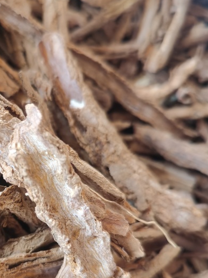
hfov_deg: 25.7
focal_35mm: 55
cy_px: 175
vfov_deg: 34.7
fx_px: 441
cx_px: 22
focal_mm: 5.58
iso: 160
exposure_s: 1/120
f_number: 1.8
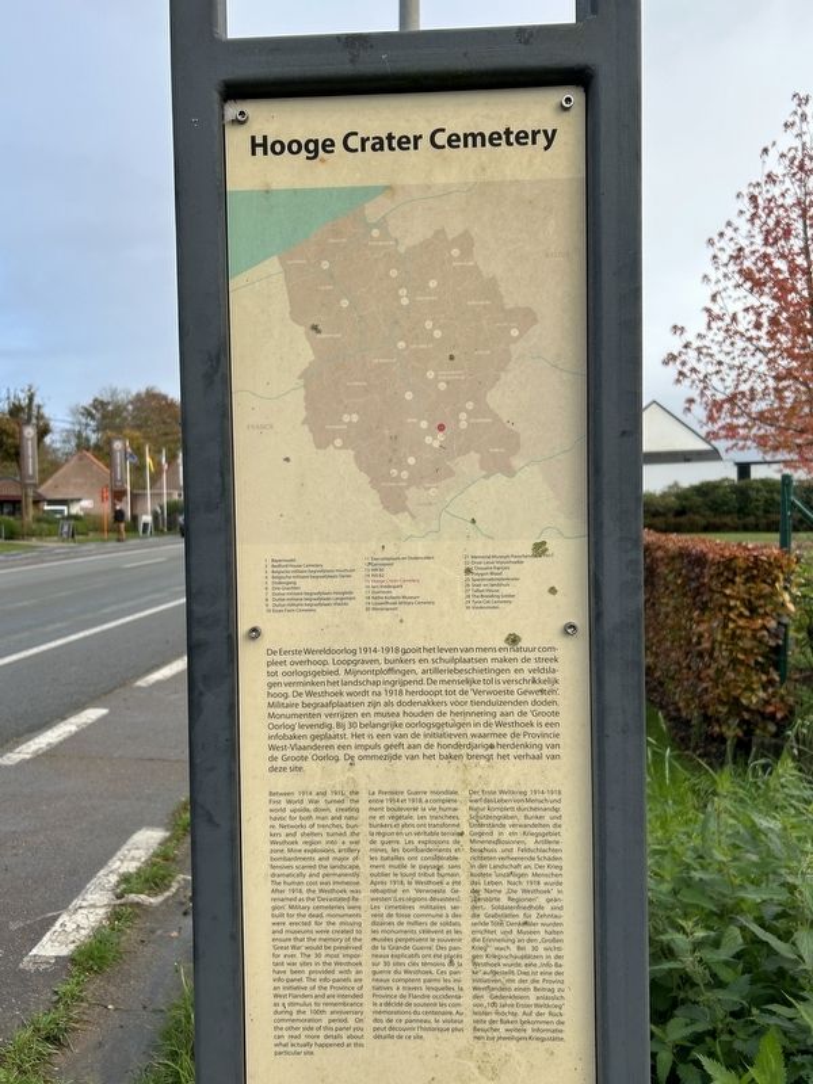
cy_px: 542
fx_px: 814
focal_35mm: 26
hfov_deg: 53.1
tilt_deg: -1.1
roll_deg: -1.8
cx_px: 406
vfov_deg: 67.3
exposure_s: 1/1808
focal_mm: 5.7
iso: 50
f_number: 1.5
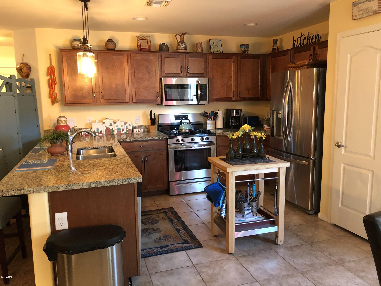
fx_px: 308
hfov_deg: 63.4
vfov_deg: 49.7
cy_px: 143
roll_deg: +0.9
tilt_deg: -8.9
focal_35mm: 28
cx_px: 190
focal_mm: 4
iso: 100
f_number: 1.8
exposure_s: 1/11
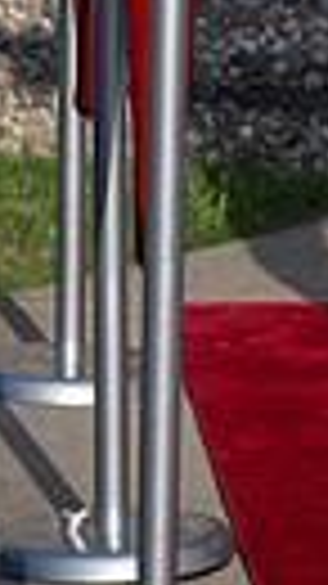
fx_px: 5155
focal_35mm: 333
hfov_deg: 3.6
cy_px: -342
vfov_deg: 6.4
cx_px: 616
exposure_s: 1/2000
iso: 320
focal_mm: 92
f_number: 5
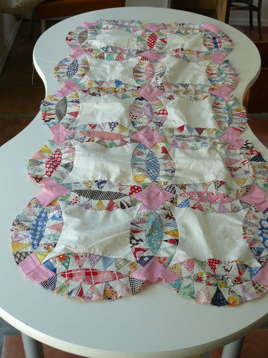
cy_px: 149
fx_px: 506
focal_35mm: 49
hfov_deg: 29.6
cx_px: 161
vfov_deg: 38.8
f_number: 2.8
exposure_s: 1/125
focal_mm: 6
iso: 100
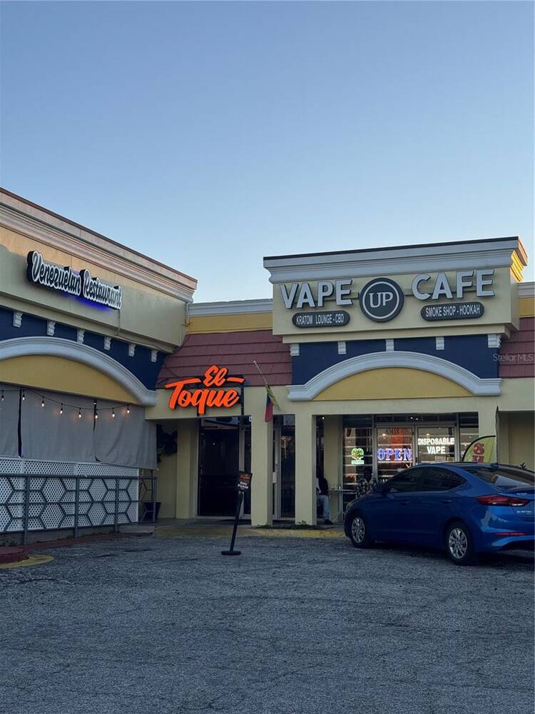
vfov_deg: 39.7
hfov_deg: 30.3
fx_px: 989
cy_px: 357
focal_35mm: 48
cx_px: 268
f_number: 1.78
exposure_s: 1/1395
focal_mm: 6.76
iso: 64
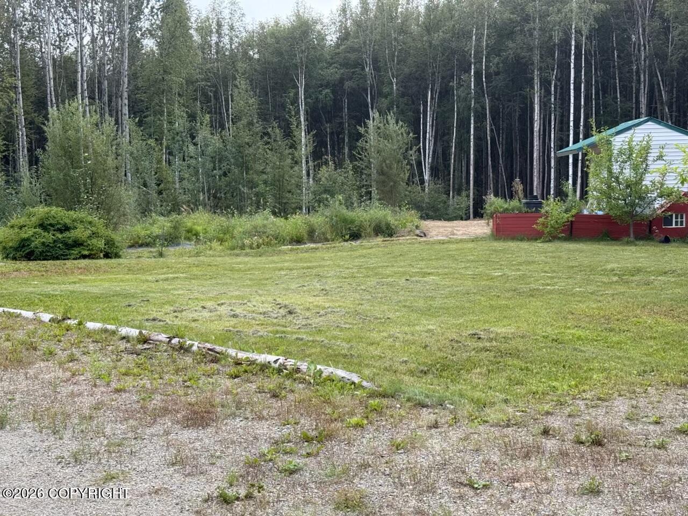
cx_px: 344
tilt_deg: -3.9
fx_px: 954
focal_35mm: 48
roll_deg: +1.0
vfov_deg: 30.3
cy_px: 258
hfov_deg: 39.7
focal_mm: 6.76
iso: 64
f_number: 1.78
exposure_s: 1/778
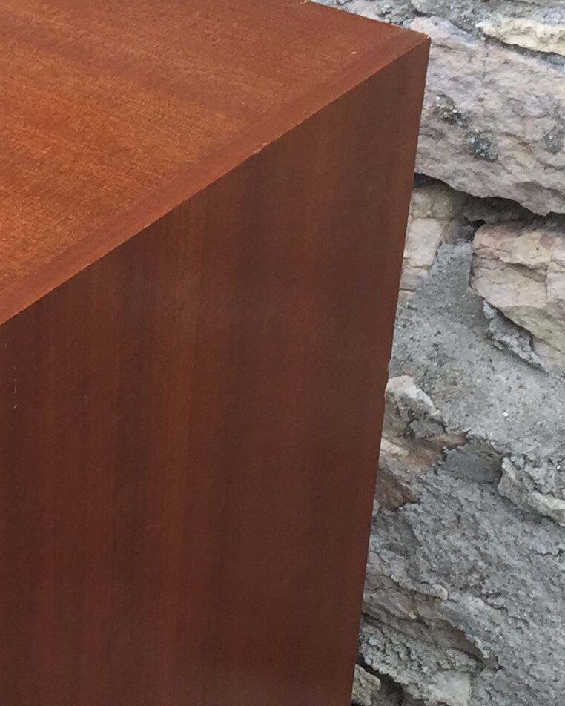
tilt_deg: -36.8
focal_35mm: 97
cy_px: 522
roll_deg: +6.2
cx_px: -261
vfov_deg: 19.6
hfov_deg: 14.8
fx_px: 2027
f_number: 2.2
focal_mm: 4.15
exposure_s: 1/341
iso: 32
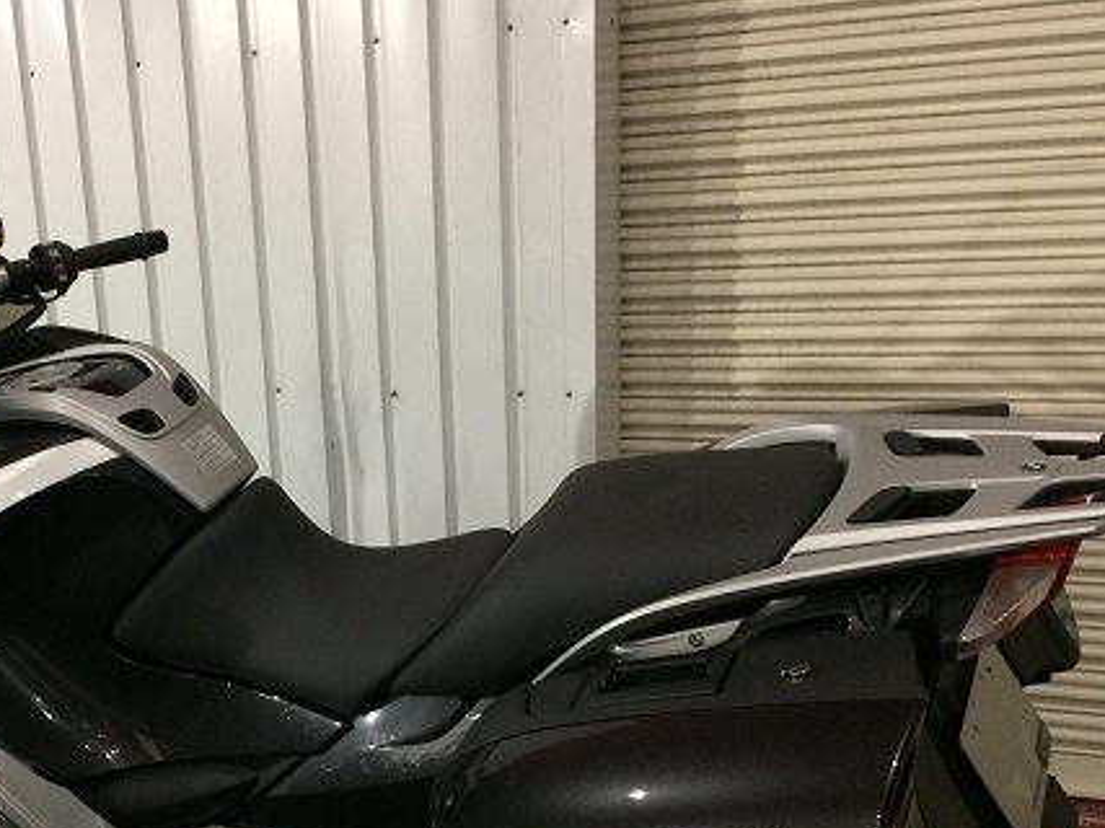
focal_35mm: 48
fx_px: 1532
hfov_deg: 39.1
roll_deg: +2.8
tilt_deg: -16.6
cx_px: 342
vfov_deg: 29.7
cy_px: 640
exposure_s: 1/20
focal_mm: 4.15
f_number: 2.2
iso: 250
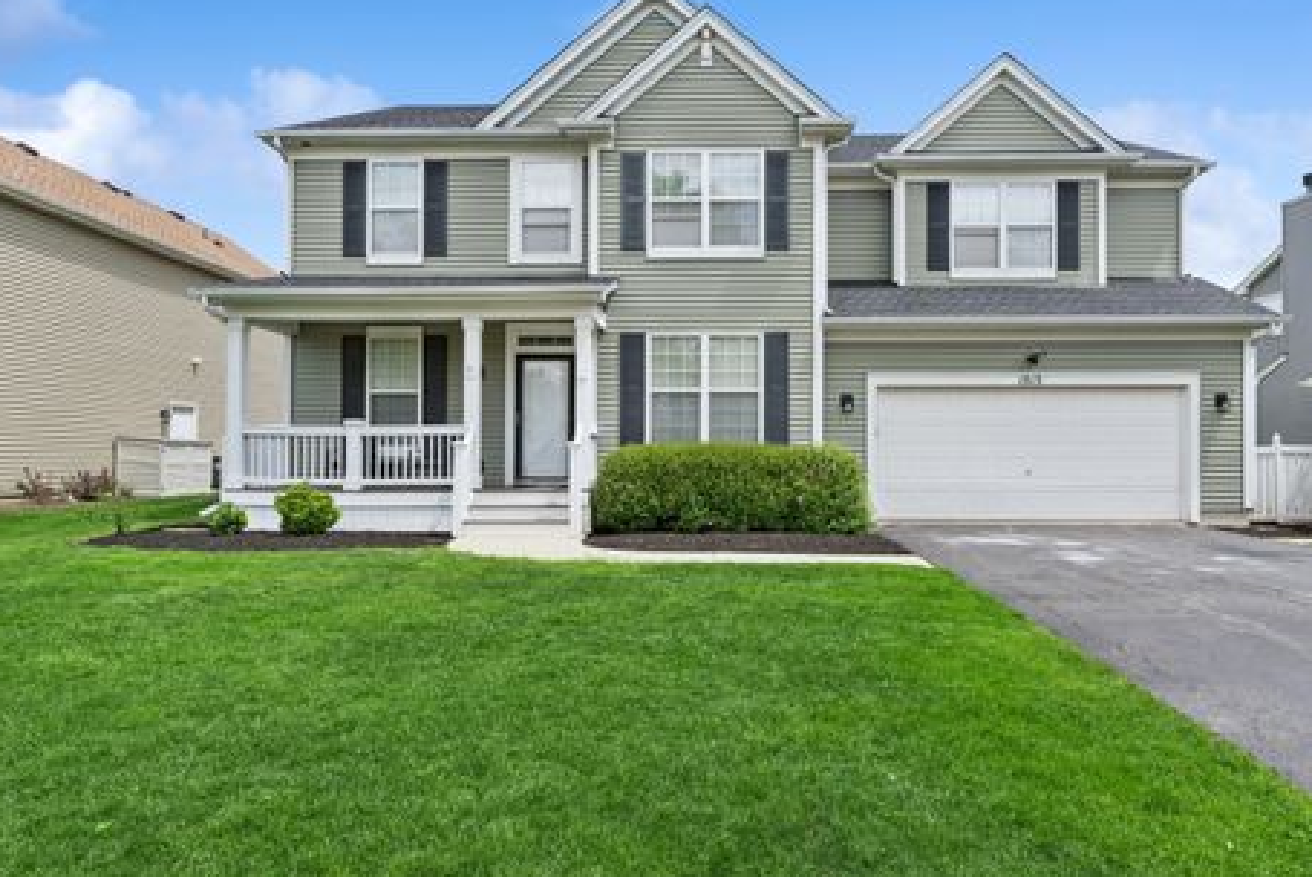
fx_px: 802
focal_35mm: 22
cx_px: 695
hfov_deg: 78.5
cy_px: 427
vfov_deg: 57.3
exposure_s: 1/250
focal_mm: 20
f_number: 11
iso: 200
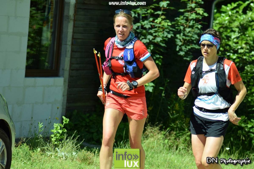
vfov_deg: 6.1
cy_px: 84
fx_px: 1587
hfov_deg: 9.1
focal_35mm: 225
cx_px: 127
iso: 400
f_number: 5
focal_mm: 150
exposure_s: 1/1600
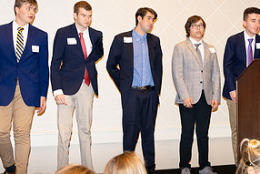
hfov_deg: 24.4
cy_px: 65
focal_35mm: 81
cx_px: 227
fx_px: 585
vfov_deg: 16.9
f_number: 4
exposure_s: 1/200
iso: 2500
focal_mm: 40
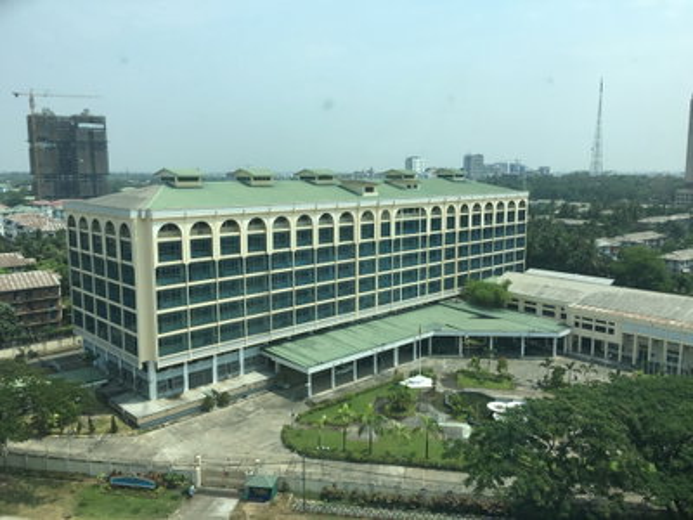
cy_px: 260
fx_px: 581
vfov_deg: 48.2
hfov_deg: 61.7
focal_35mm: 29
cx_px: 346
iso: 25
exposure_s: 1/1425
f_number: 2.2
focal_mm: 4.15
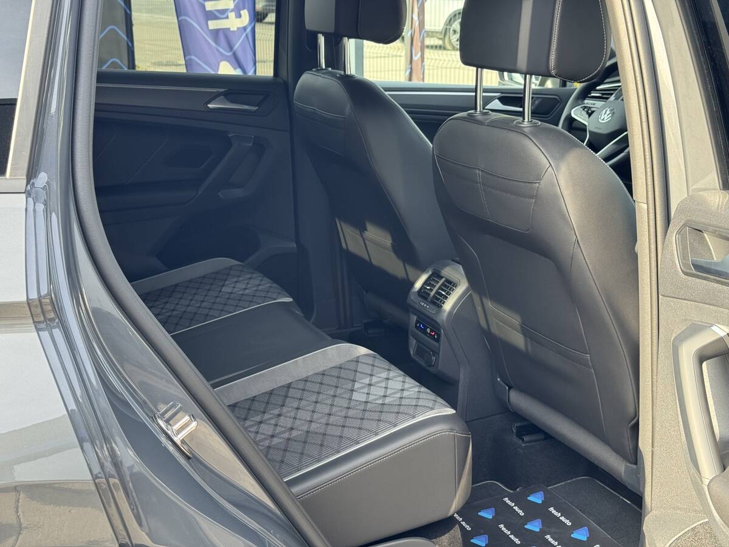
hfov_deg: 39.7
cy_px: 274
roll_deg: +0.2
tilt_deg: -16.6
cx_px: 364
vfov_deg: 30.3
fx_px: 1011
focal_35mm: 48
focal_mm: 6.76
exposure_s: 1/171
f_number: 1.78
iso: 80
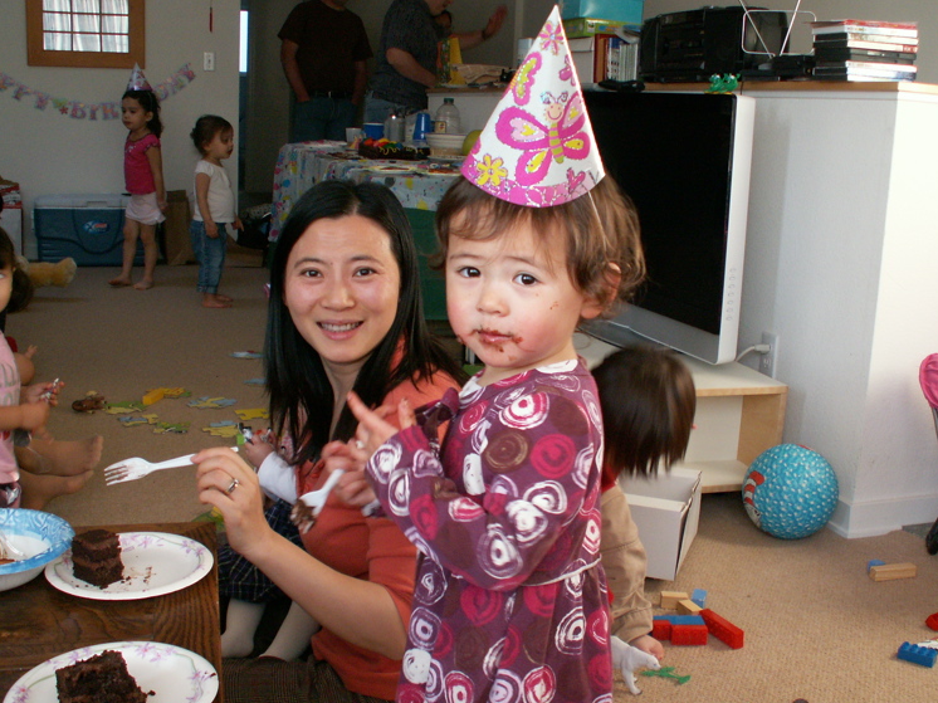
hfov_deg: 46.7
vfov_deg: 35.9
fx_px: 1084
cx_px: 526
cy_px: 340
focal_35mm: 40
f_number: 2.8
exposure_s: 1/40
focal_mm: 5.86
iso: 125
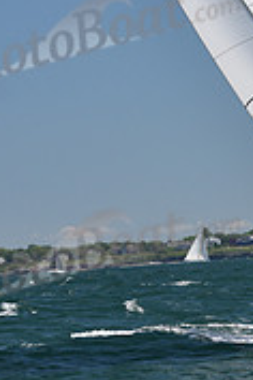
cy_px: -105
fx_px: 3110
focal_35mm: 295
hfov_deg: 4.6
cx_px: 353
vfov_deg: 6.9
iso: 200
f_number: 4.5
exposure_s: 1/1000
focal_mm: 90
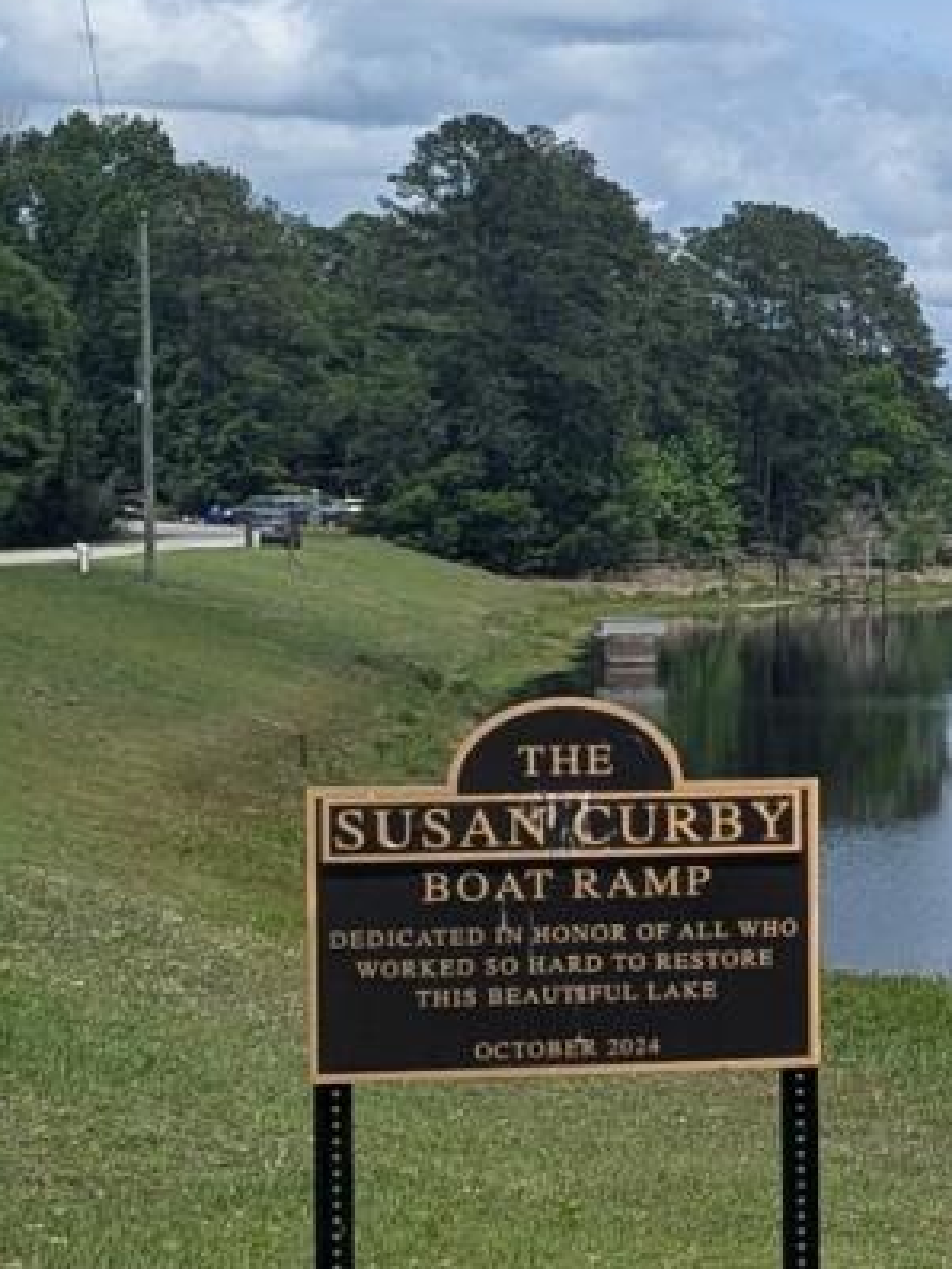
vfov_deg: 16.3
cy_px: 662
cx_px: 2291
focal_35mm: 121
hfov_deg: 10.5
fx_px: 4435
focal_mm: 6.81
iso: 46
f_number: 1.85
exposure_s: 1/3145
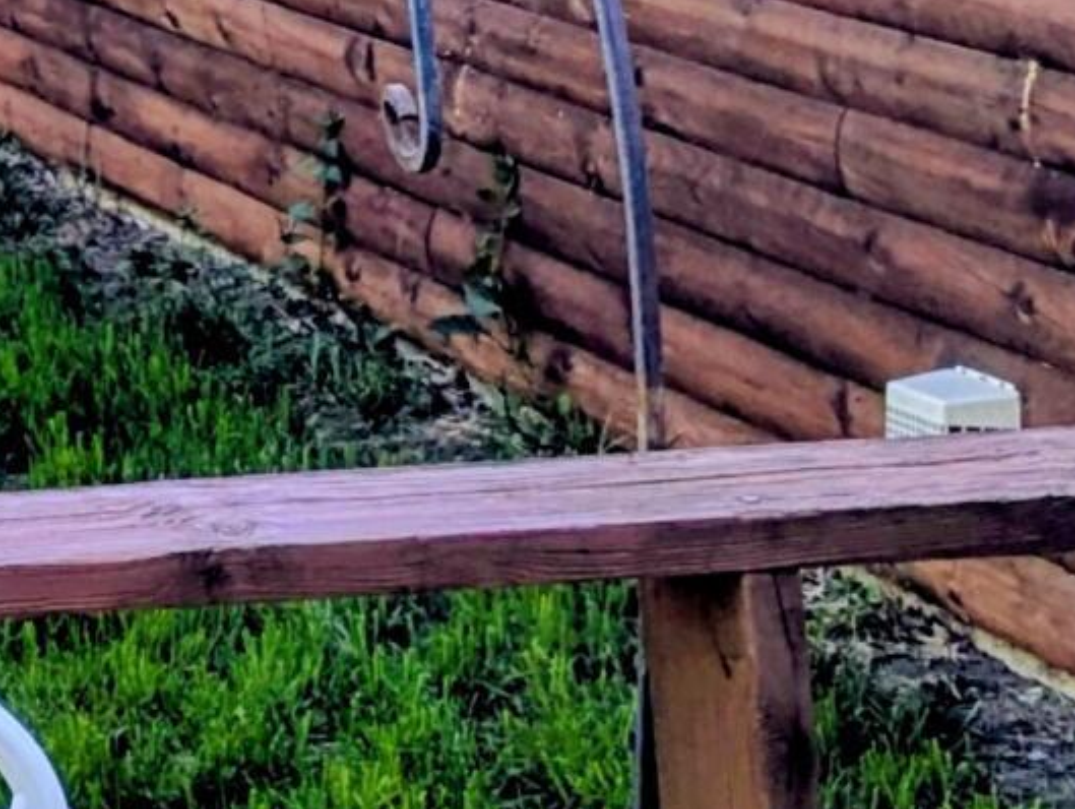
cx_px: -931
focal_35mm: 136
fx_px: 4228
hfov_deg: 13.0
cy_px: -283
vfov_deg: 10.6
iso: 49
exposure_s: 1/884
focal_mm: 6.81
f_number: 1.85
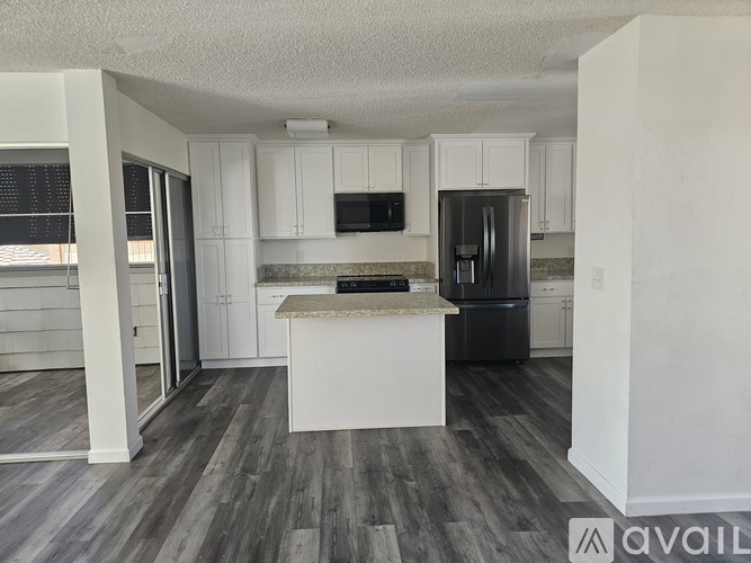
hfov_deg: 73.9
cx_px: 376
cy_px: 282
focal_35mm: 23
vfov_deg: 58.9
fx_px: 499
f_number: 1.7
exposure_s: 1/120
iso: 250
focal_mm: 6.3
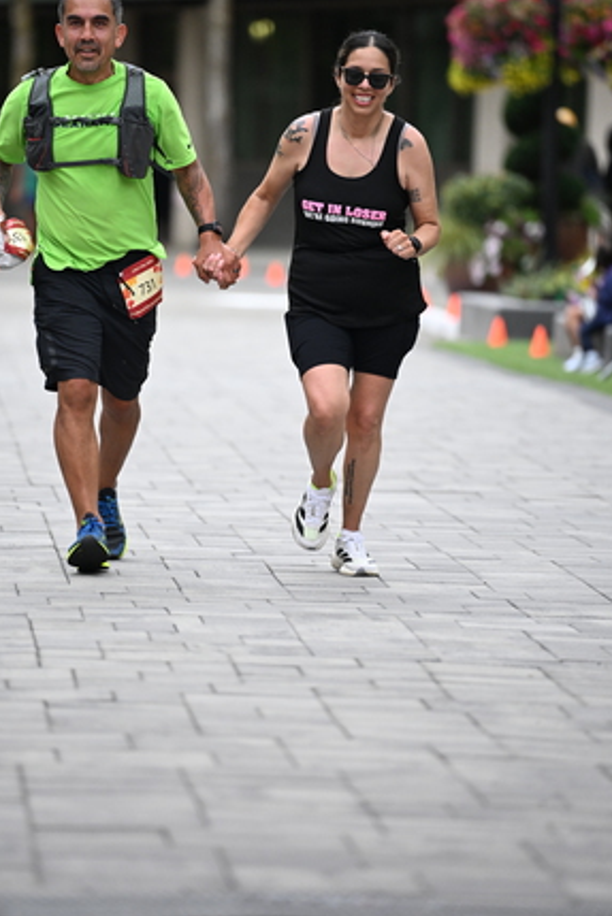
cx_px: 242
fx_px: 6522
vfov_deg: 8.0
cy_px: 360
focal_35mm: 256
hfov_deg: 5.4
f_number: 2.8
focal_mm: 200
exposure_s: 1/5000
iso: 1600
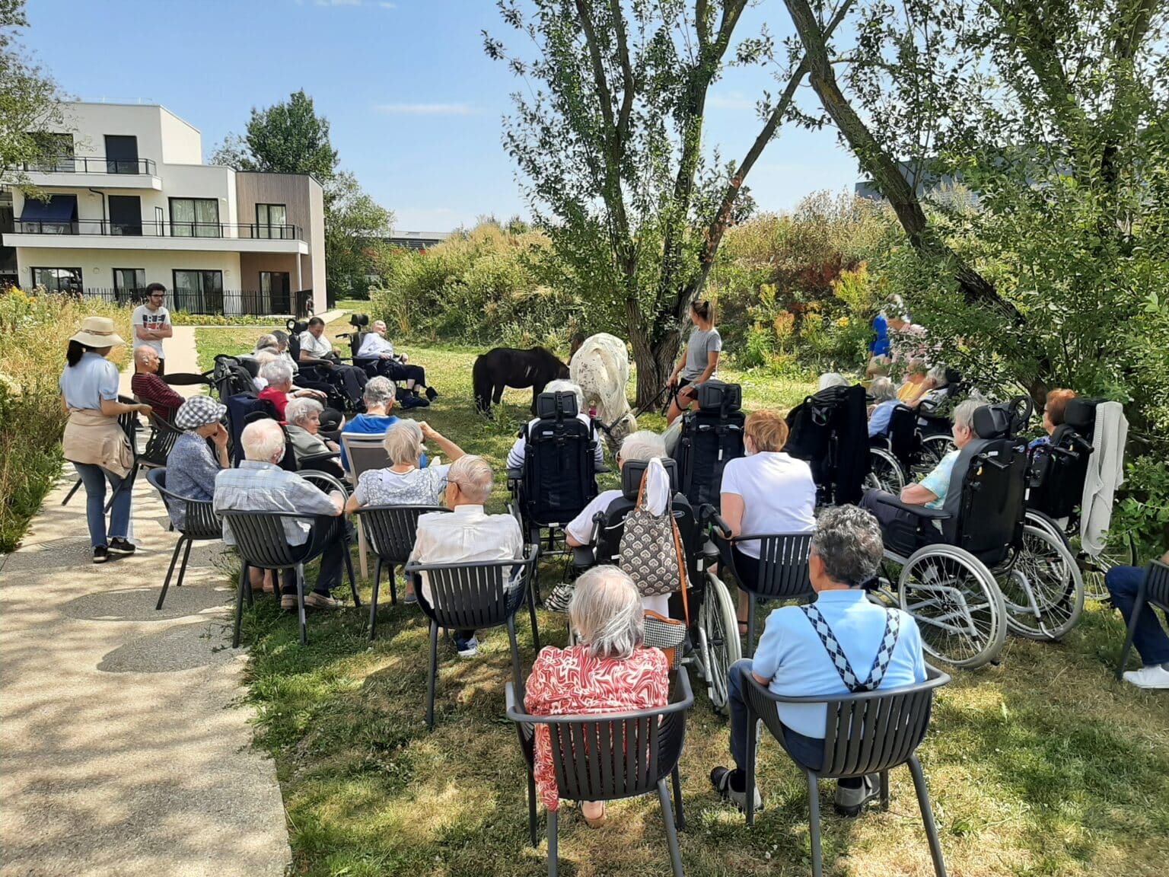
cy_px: 438
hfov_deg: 67.3
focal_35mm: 26
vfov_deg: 53.1
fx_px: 878
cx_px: 584
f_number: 1.7
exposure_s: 1/1555
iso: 40
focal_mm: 3.93
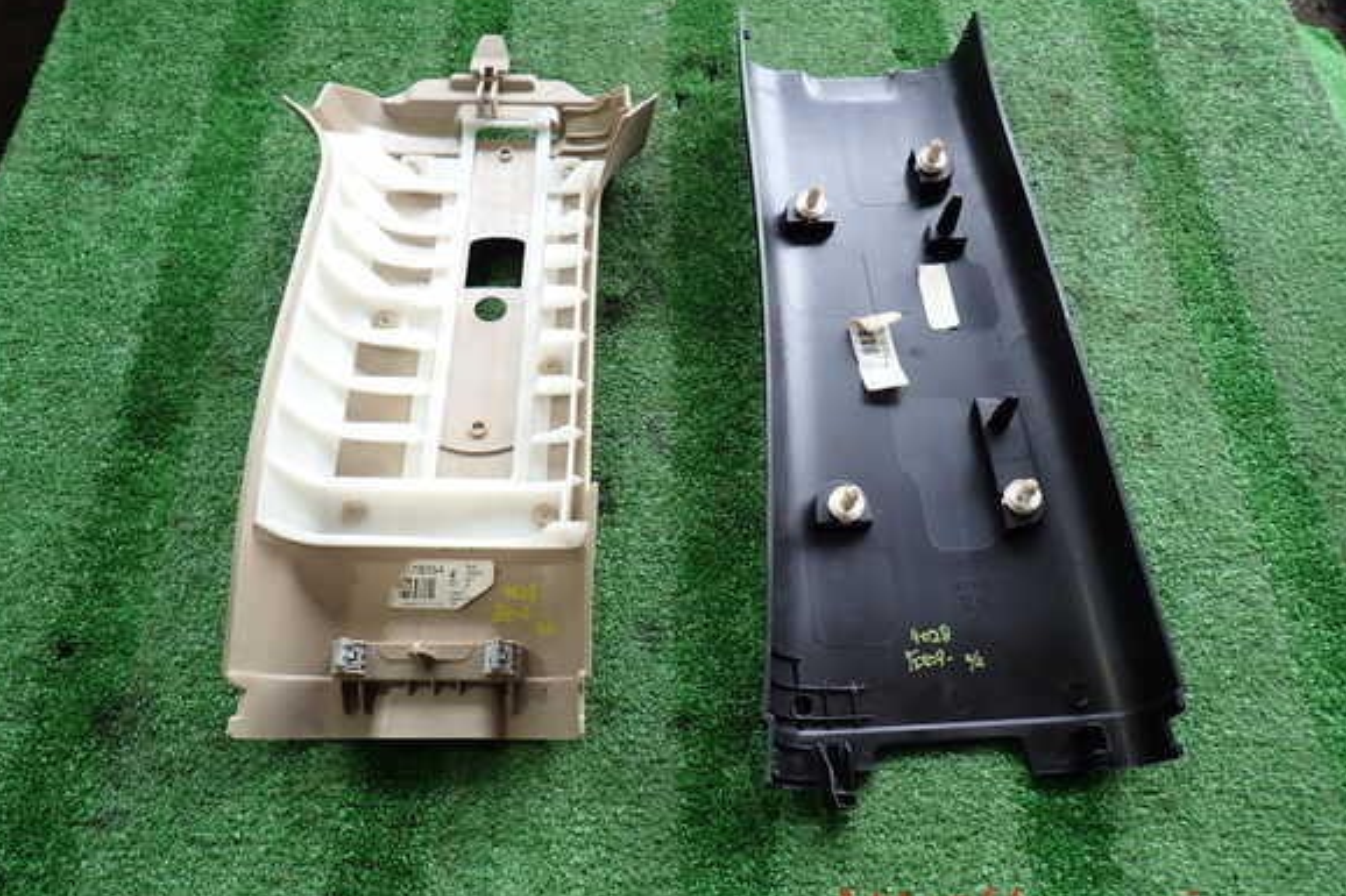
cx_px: 668
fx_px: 1009
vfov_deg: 47.9
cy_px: 419
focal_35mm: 27
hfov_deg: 67.4
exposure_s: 1/100
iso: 100
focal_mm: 4.5
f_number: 2
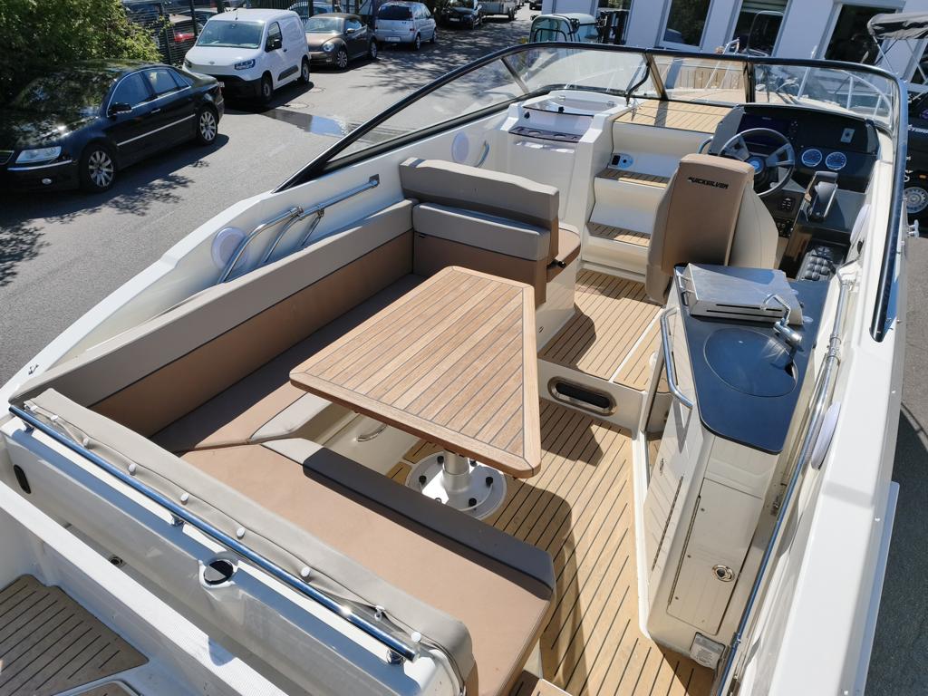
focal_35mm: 23
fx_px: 617
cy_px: 348
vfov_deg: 58.9
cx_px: 464
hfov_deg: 73.9
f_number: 1.62
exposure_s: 1/8371
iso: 64
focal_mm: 6.45
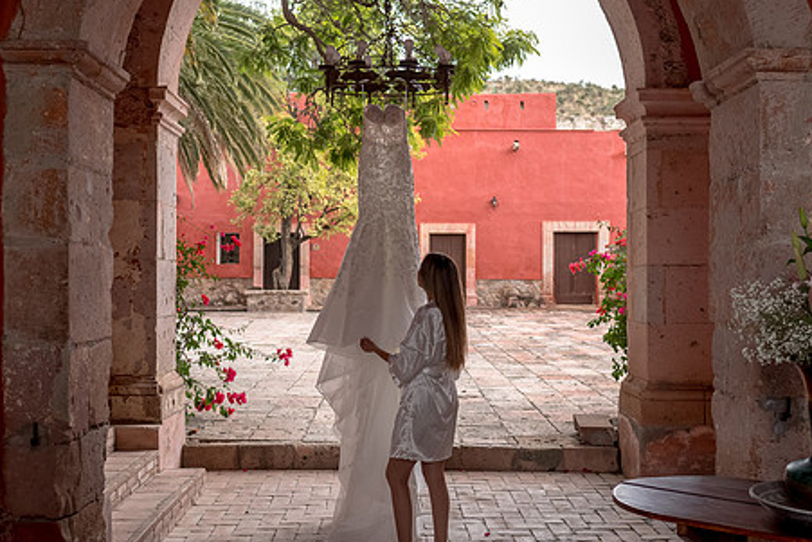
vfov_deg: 29.9
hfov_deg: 43.6
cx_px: 418
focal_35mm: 45
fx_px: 1015
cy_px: 280
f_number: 3.2
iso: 100
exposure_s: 1/100
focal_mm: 35
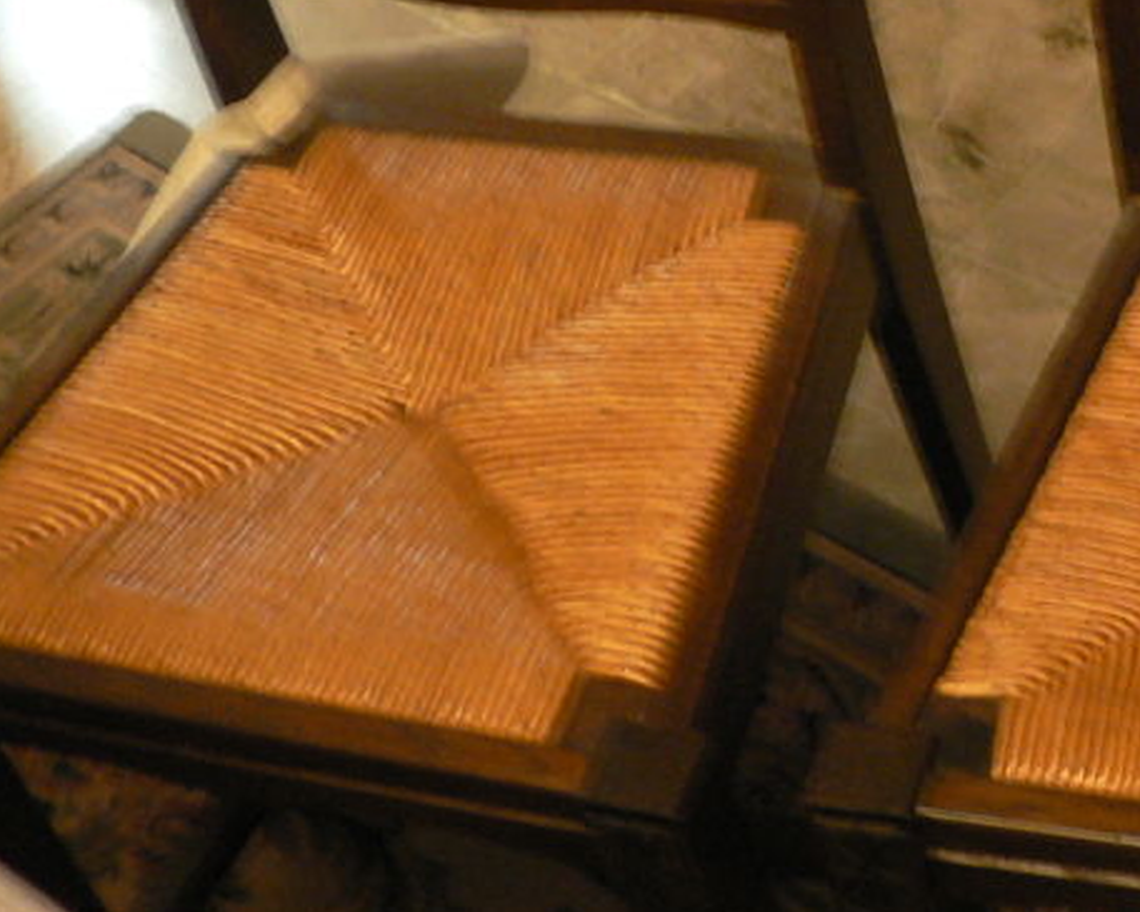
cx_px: 1035
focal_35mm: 77
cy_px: -15
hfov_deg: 24.0
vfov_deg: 19.3
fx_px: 2599
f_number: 2.8
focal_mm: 6
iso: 200
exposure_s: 1/4
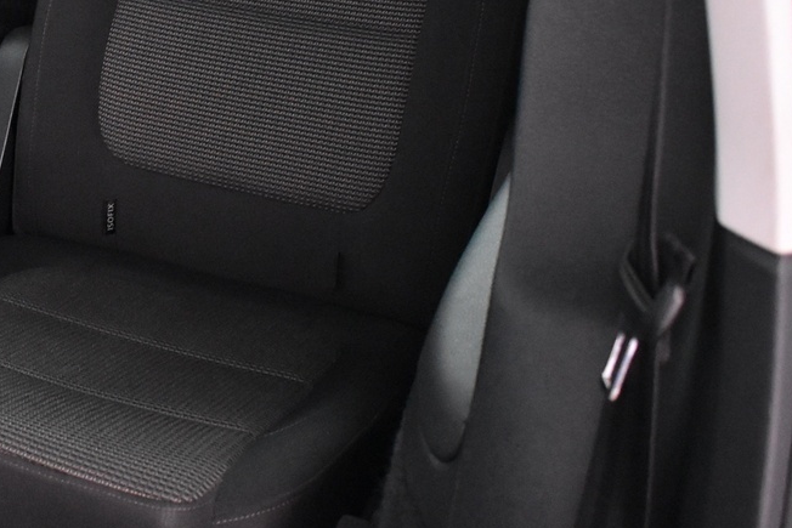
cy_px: 73
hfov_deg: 28.2
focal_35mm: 67
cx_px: -5
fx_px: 1474
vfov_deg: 20.0
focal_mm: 18
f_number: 3.5
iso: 3200
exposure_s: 1/20
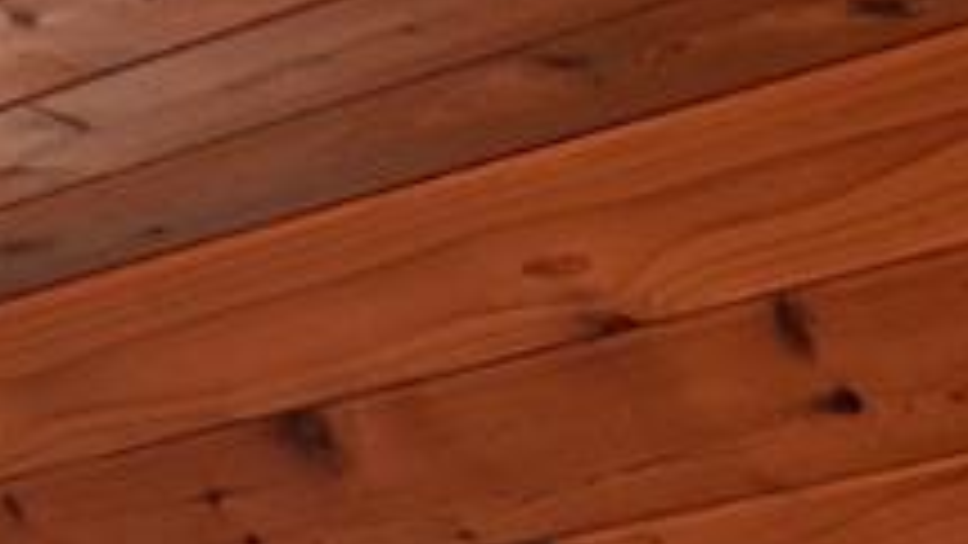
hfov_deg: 10.8
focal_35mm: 198
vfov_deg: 5.3
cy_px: 2223
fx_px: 5083
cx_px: 982
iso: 125
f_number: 1.5
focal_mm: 5.7
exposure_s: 1/60
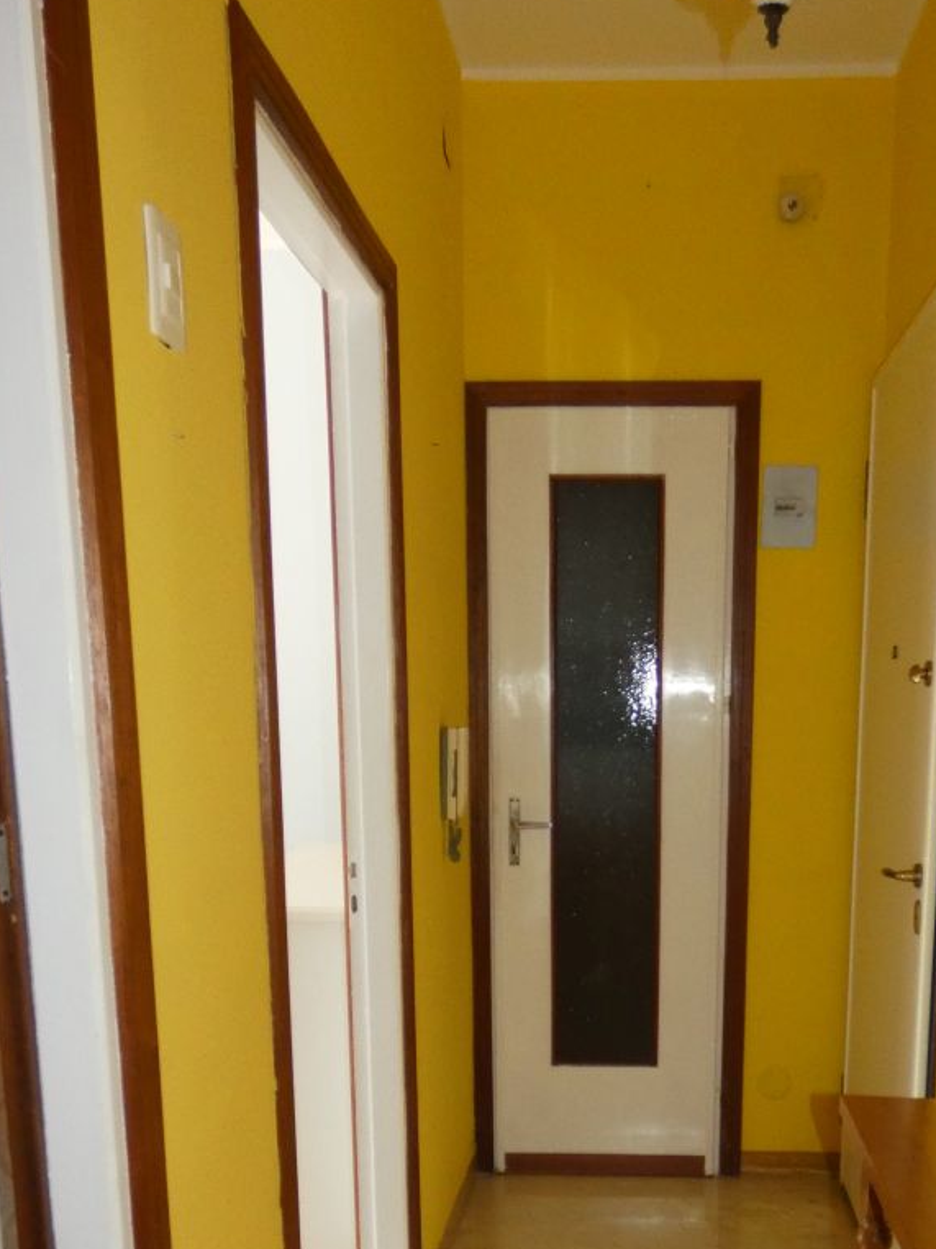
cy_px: 937
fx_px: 1263
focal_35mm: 35
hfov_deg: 40.4
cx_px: 593
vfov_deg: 50.5
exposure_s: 1/60
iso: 400
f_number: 2.8
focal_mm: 3.6
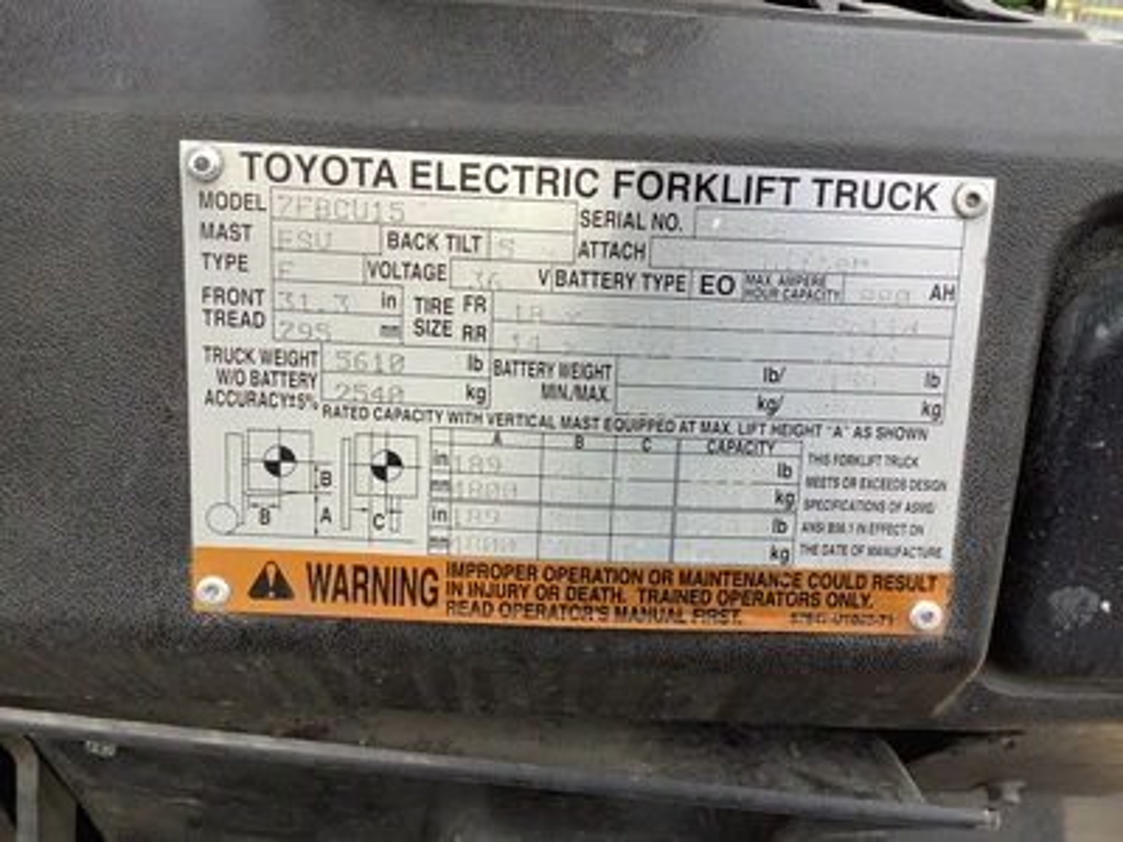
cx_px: 562
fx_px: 1006
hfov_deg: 58.4
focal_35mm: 31
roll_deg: -4.9
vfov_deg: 45.4
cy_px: 421
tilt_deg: -27.0
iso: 32
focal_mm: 3.3
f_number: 2.4
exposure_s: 1/100
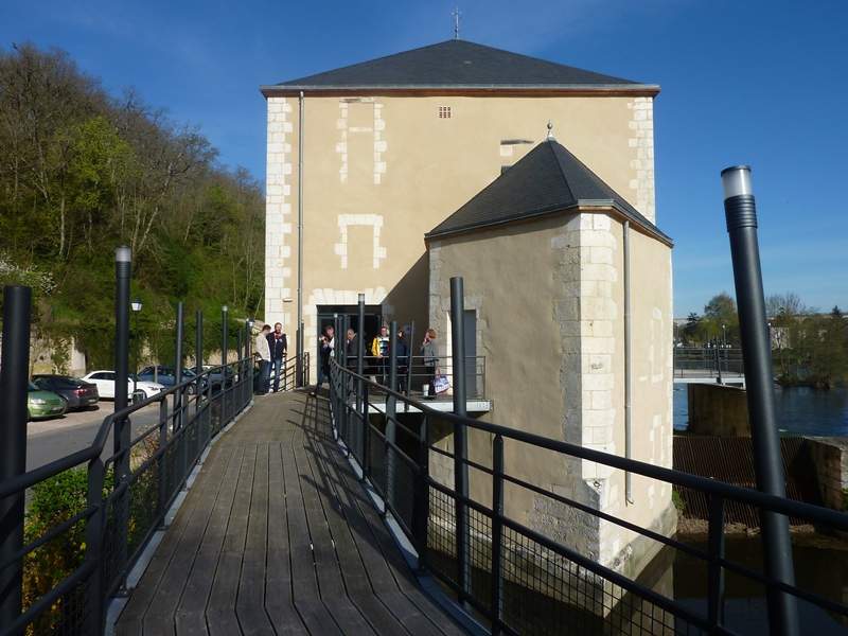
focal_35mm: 25
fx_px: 612
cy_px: 318
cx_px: 424
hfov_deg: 69.4
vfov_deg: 54.9
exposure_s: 1/500
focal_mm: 4.1
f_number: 5.6
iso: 80
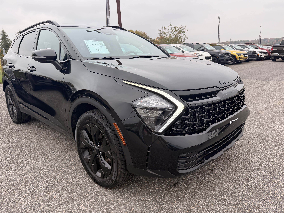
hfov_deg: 71.6
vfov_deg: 56.8
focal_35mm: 24
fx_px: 197
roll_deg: +2.7
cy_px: 106
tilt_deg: -17.6
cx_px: 142
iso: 100
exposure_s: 1/1156
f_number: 1.78
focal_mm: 6.76
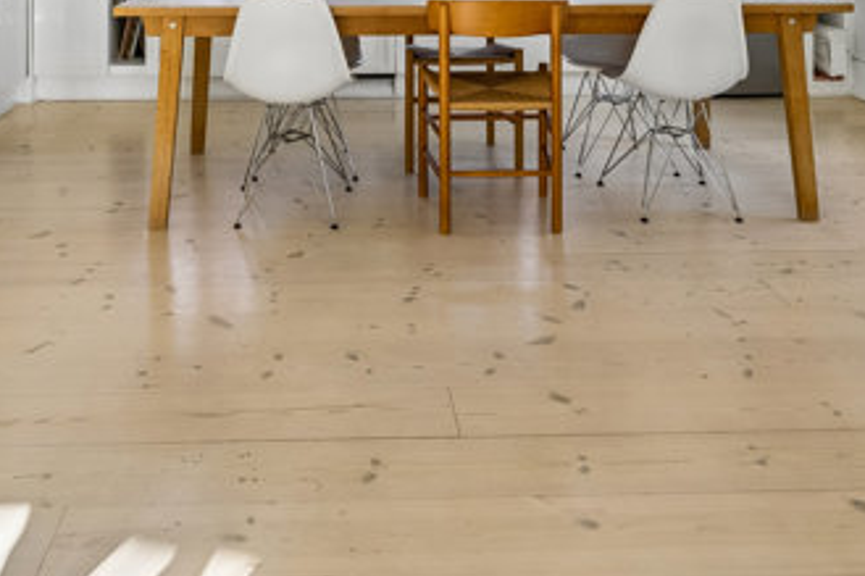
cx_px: 350
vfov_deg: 32.3
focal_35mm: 34
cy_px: -112
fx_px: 816
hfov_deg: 55.4
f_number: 5.6
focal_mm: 14
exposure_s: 1/320
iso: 500
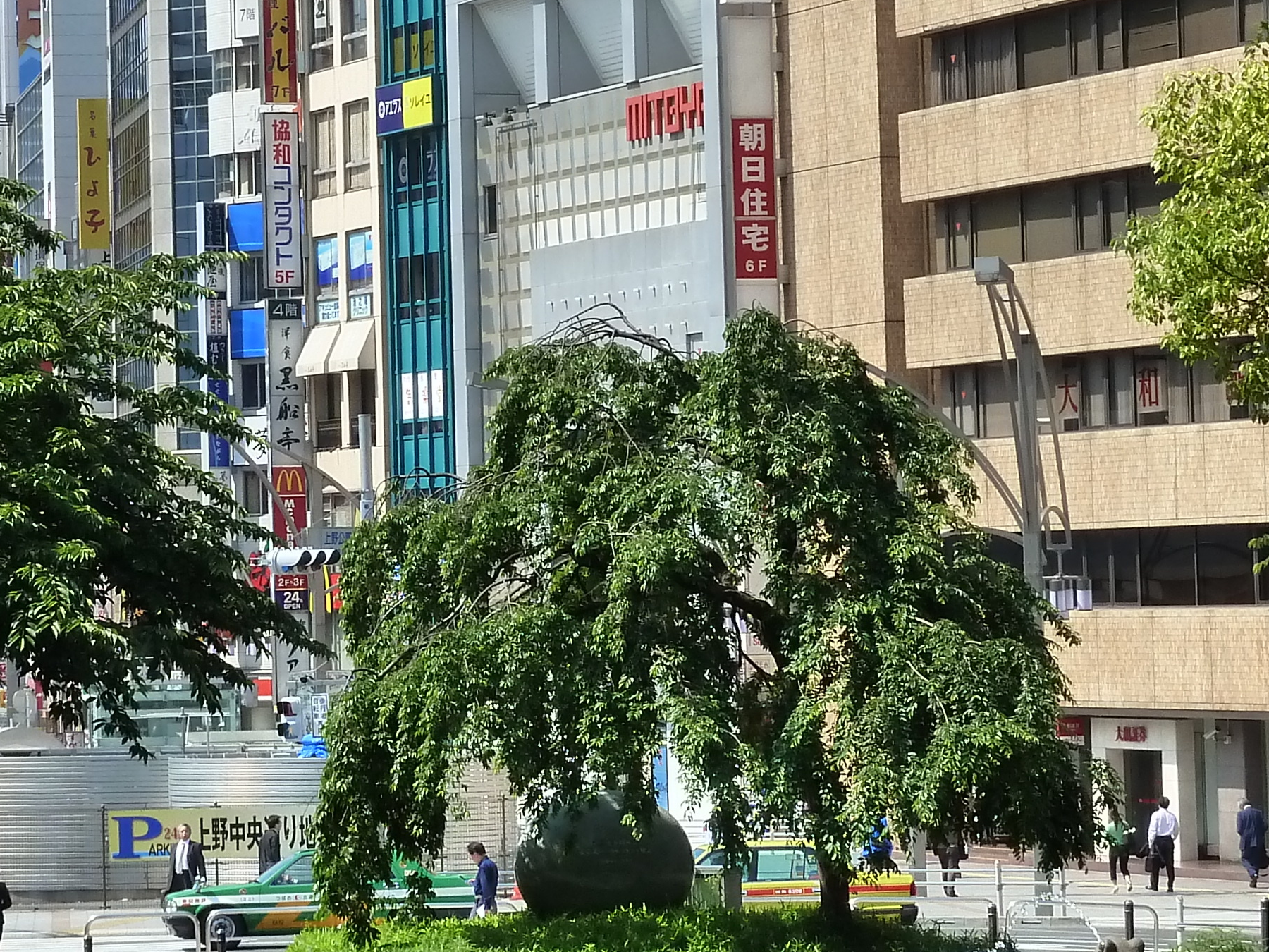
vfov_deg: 9.3
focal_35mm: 160
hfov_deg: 12.3
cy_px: 208
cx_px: 247
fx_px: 5865
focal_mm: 11.9
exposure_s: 1/400
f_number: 4.5
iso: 200
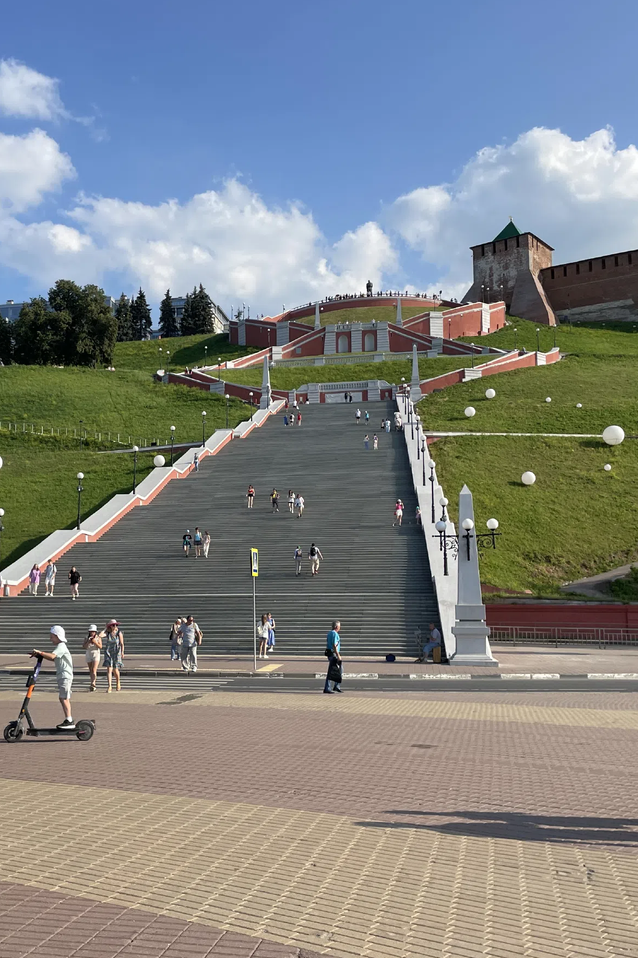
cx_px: 198
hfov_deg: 35.5
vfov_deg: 51.9
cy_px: 488
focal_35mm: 37
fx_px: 984
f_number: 1.6
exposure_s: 1/3125
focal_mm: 4.2
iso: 32
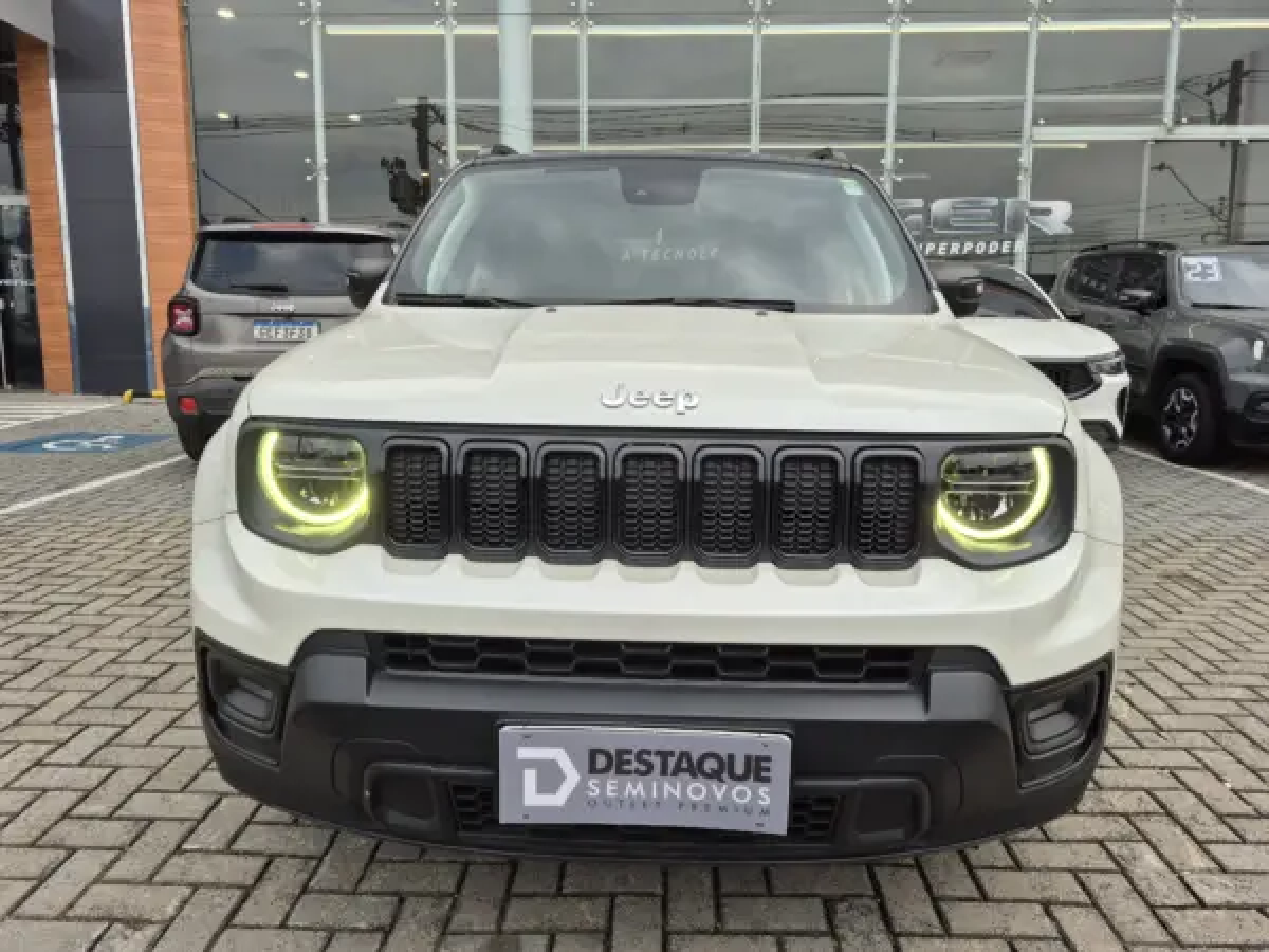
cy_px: 476
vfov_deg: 58.9
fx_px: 843
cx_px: 634
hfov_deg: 73.9
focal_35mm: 23
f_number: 1.8
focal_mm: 5.4
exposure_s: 1/276
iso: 25
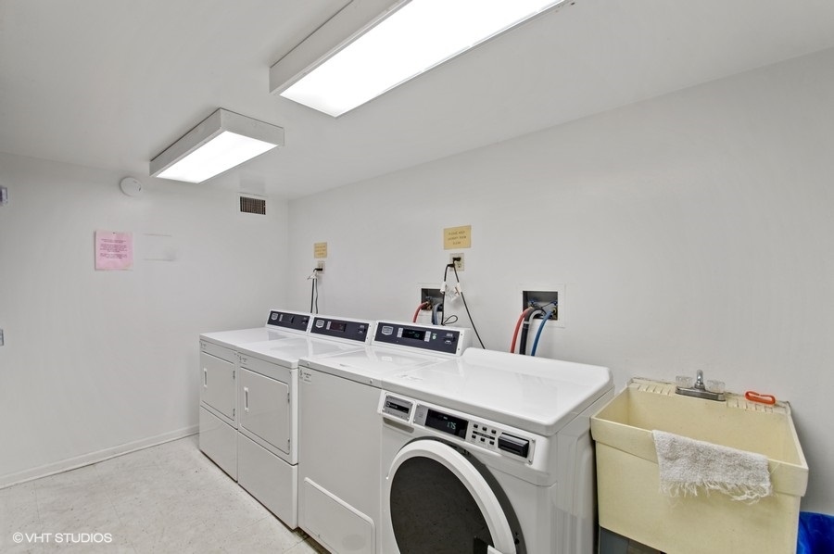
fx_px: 347
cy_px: 277
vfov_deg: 77.2
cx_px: 417
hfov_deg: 100.5
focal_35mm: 15
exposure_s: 1/2
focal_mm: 10
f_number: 10
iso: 200
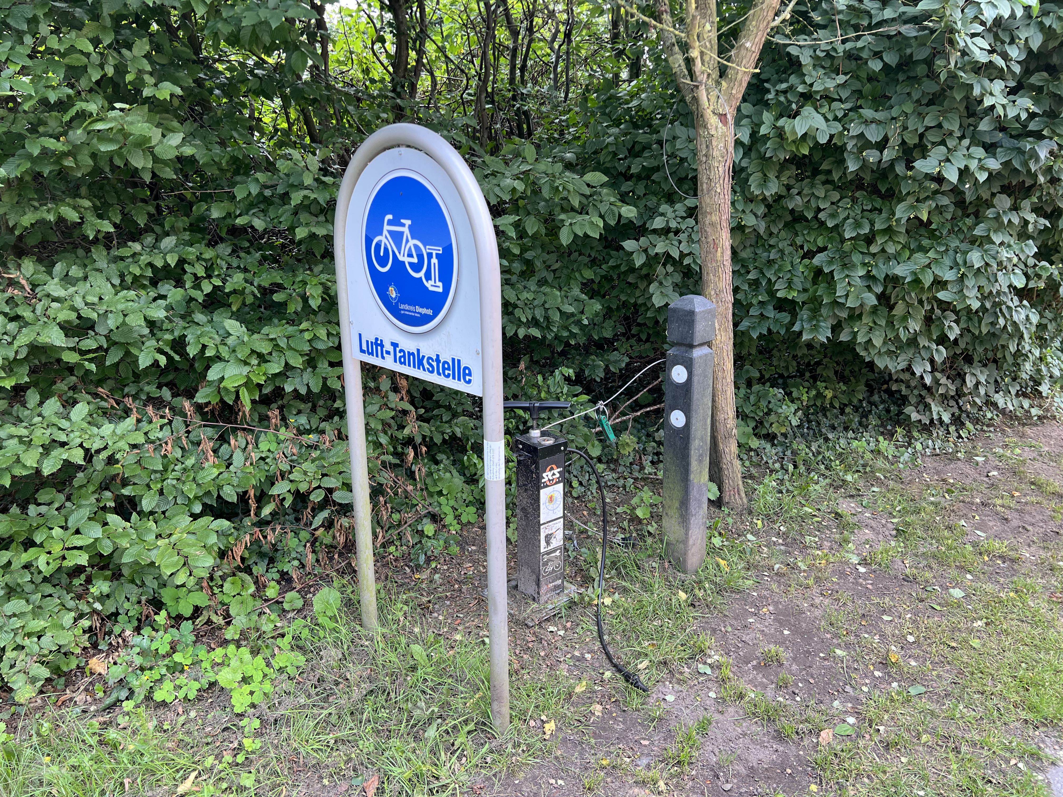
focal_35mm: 26
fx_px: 798
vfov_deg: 53.1
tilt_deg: -17.4
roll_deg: +0.4
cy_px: 398
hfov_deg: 67.3
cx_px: 532
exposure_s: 1/141
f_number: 1.5
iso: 40
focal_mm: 5.7
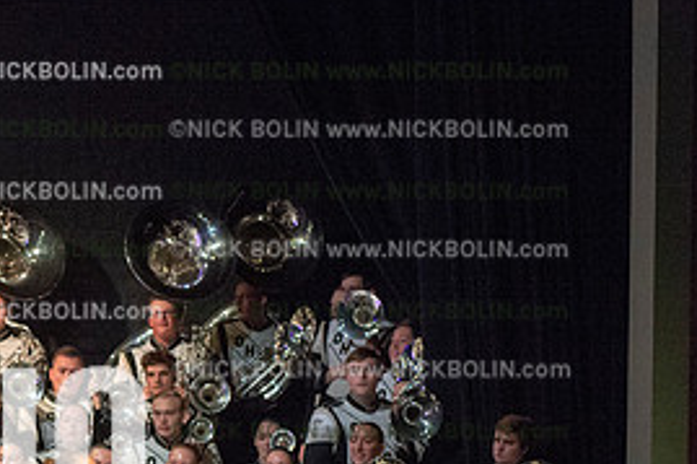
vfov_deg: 4.2
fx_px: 6250
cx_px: -39
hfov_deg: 6.4
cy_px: 490
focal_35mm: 323
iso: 8000
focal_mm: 150
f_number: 7.1
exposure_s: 1/200
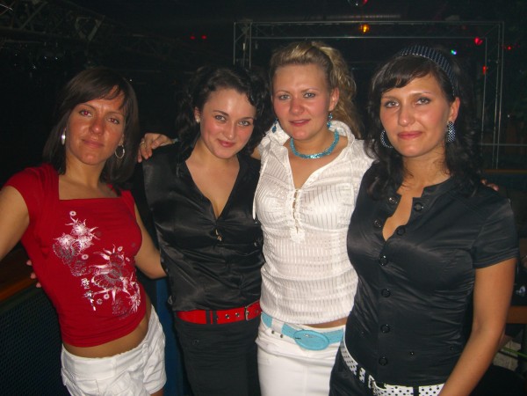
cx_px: 264
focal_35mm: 38
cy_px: 198
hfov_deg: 49.0
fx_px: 579
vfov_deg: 37.7
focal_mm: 7.9
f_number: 2.8
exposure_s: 1/60
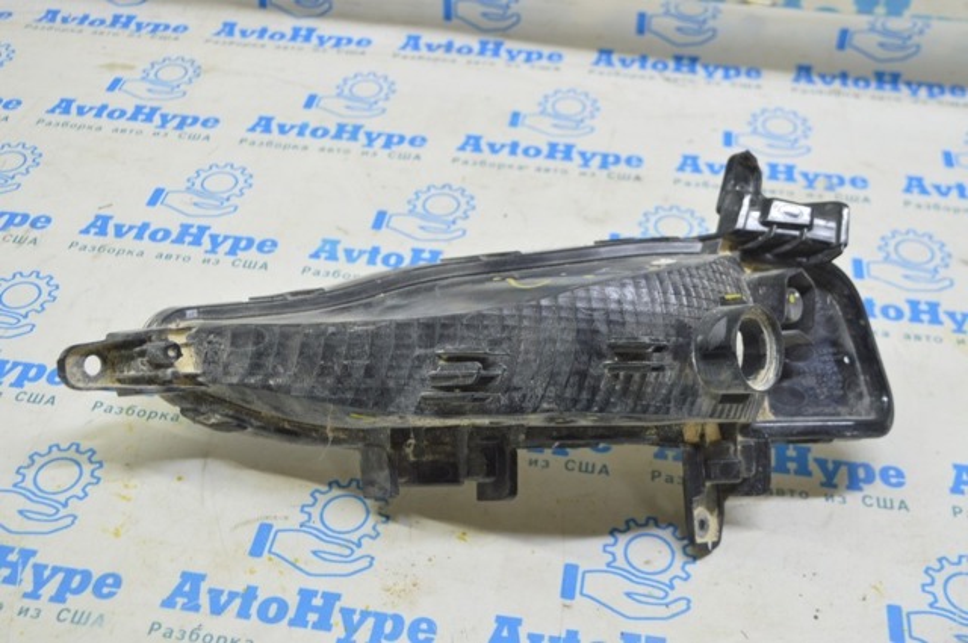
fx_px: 1168
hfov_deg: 45.0
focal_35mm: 44
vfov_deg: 30.8
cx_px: 484
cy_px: 322
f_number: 5.6
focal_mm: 29
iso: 400
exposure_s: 1/20
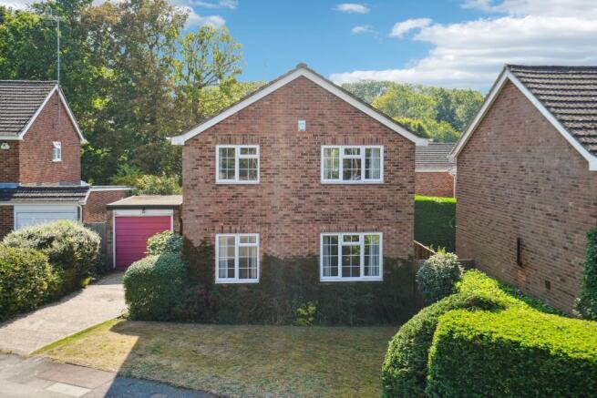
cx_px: 298
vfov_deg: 37.9
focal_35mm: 35
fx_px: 581
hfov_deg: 54.4
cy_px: 199
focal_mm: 35
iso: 320
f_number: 6.3
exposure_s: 1/400
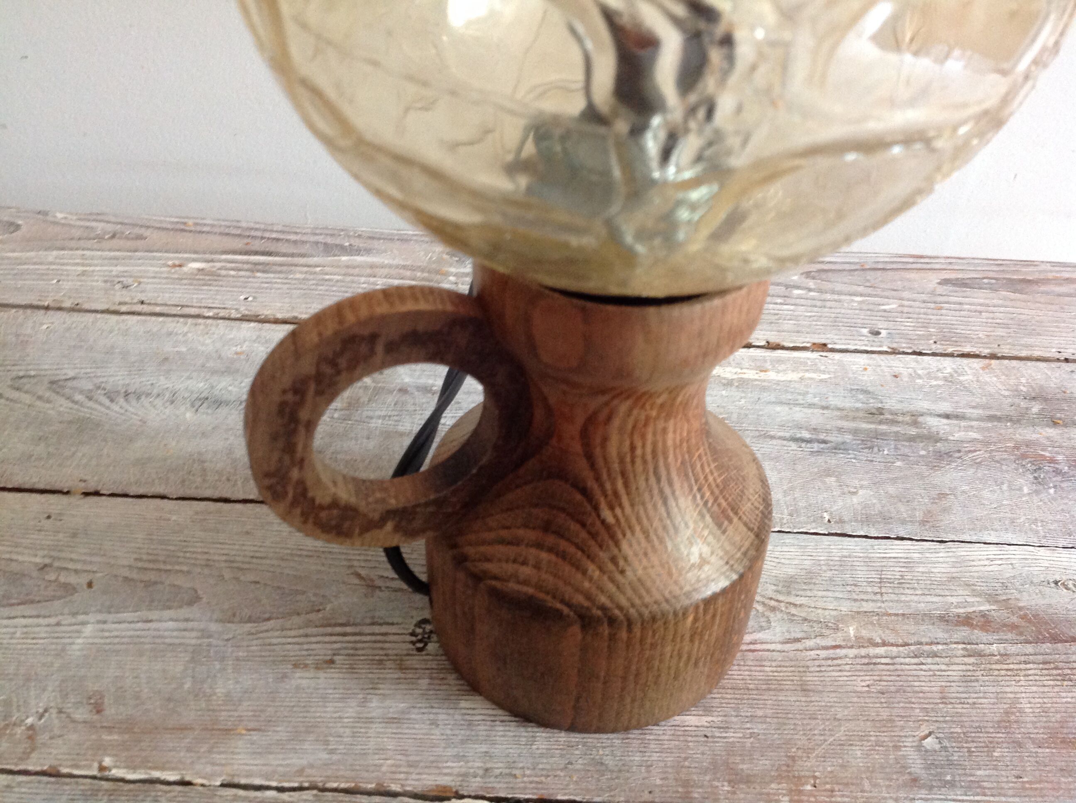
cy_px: 402
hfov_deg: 52.7
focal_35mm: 35
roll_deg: -3.3
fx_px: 1086
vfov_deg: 40.6
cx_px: 538
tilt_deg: -38.0
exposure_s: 1/15
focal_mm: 4.28
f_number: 2.4
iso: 250
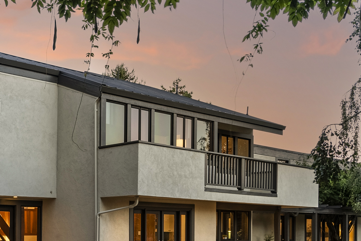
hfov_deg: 34.9
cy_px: 216
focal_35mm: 54
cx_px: 43
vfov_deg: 24.4
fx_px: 542
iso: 100
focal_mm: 20
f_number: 8
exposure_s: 1/4
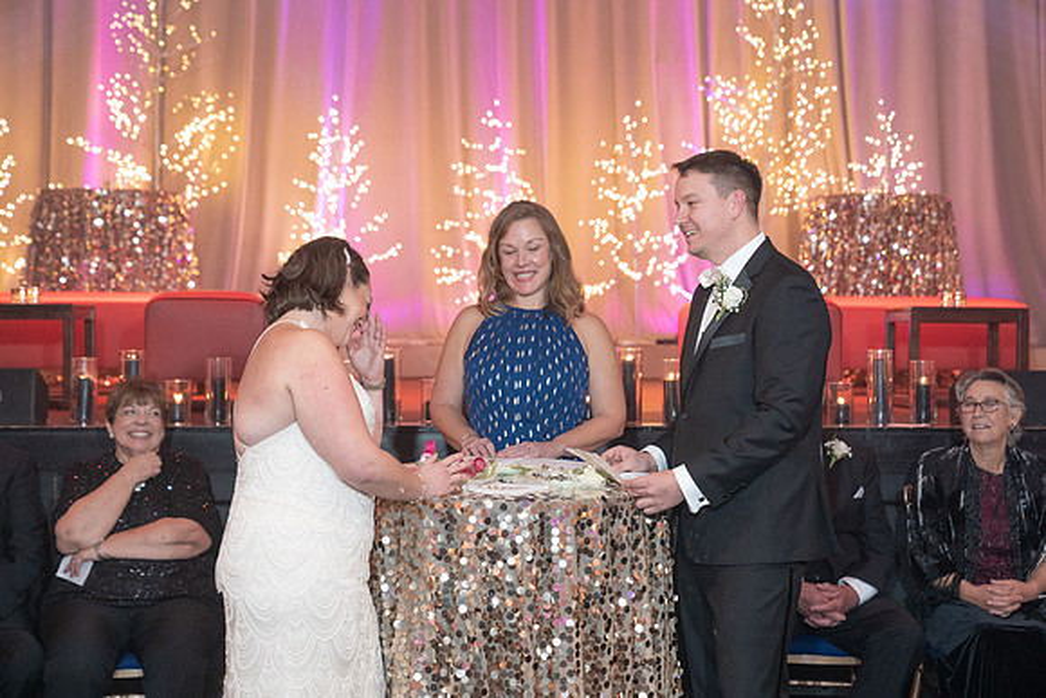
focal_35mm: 71
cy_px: 349
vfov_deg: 19.1
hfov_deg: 28.3
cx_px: 523
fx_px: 2077
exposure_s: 1/125
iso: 4000
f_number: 4
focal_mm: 70
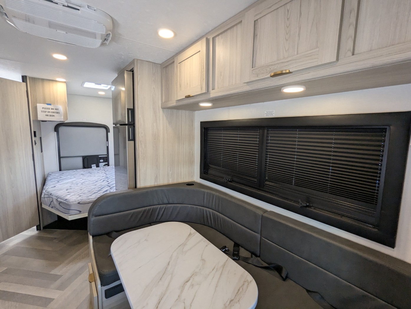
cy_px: 154
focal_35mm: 16
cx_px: 206
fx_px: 190
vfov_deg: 78.2
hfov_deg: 94.4
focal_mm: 2.35
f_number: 2.2
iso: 276
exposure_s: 1/108
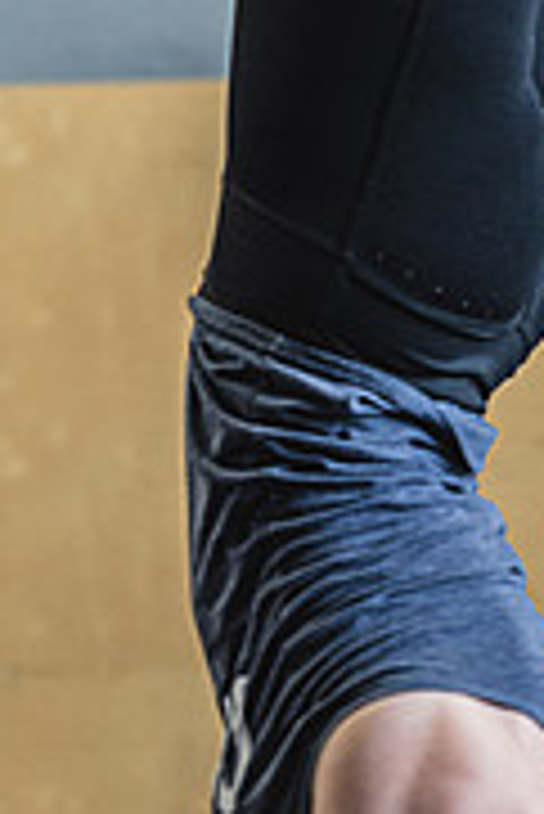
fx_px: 3936
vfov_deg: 11.6
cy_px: 868
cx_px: 459
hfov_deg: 7.9
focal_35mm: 174
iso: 3200
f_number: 2.8
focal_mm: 70
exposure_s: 1/125
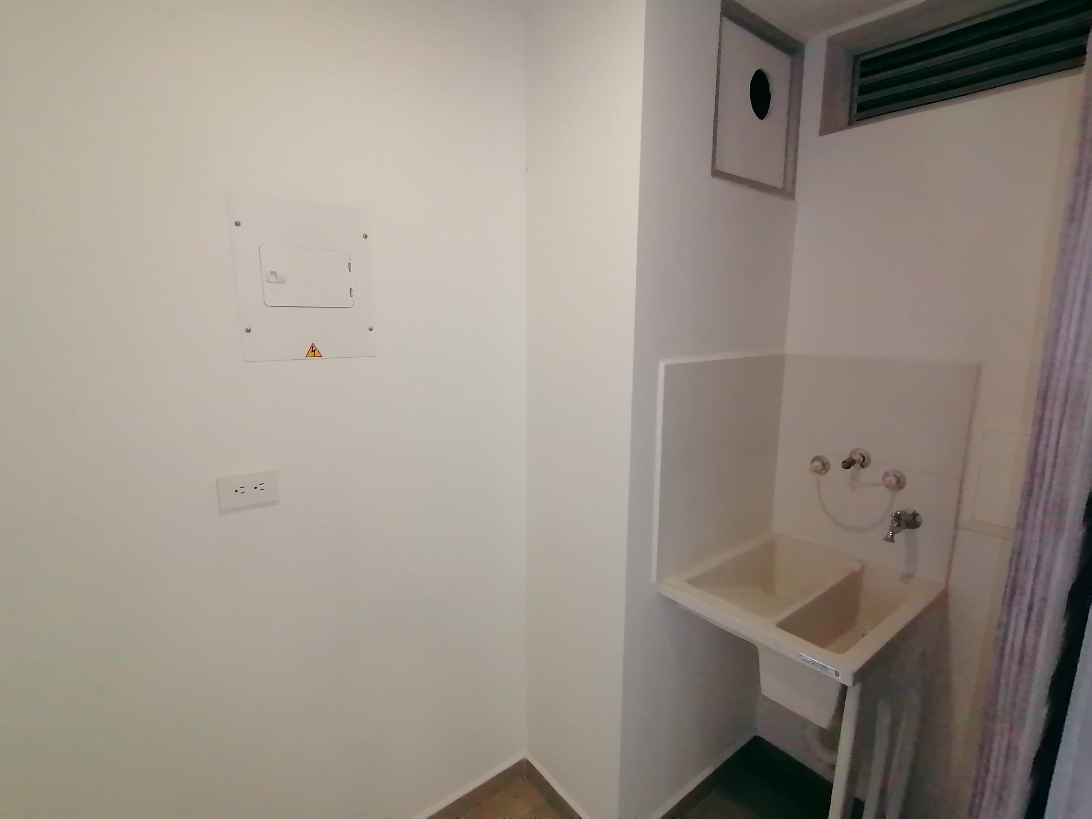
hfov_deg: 91.0
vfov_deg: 74.7
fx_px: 536
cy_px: 410
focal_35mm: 17
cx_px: 546
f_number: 2.4
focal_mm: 2.7
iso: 200
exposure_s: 1/60
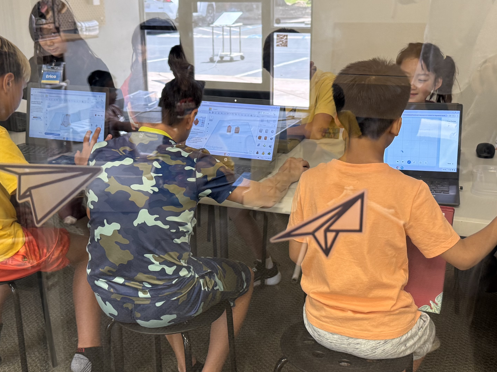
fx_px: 689
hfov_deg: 39.7
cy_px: 181
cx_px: 248
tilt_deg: -15.0
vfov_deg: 30.3
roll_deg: -0.6
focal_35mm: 48
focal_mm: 6.76
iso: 160
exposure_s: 1/60
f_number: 1.78
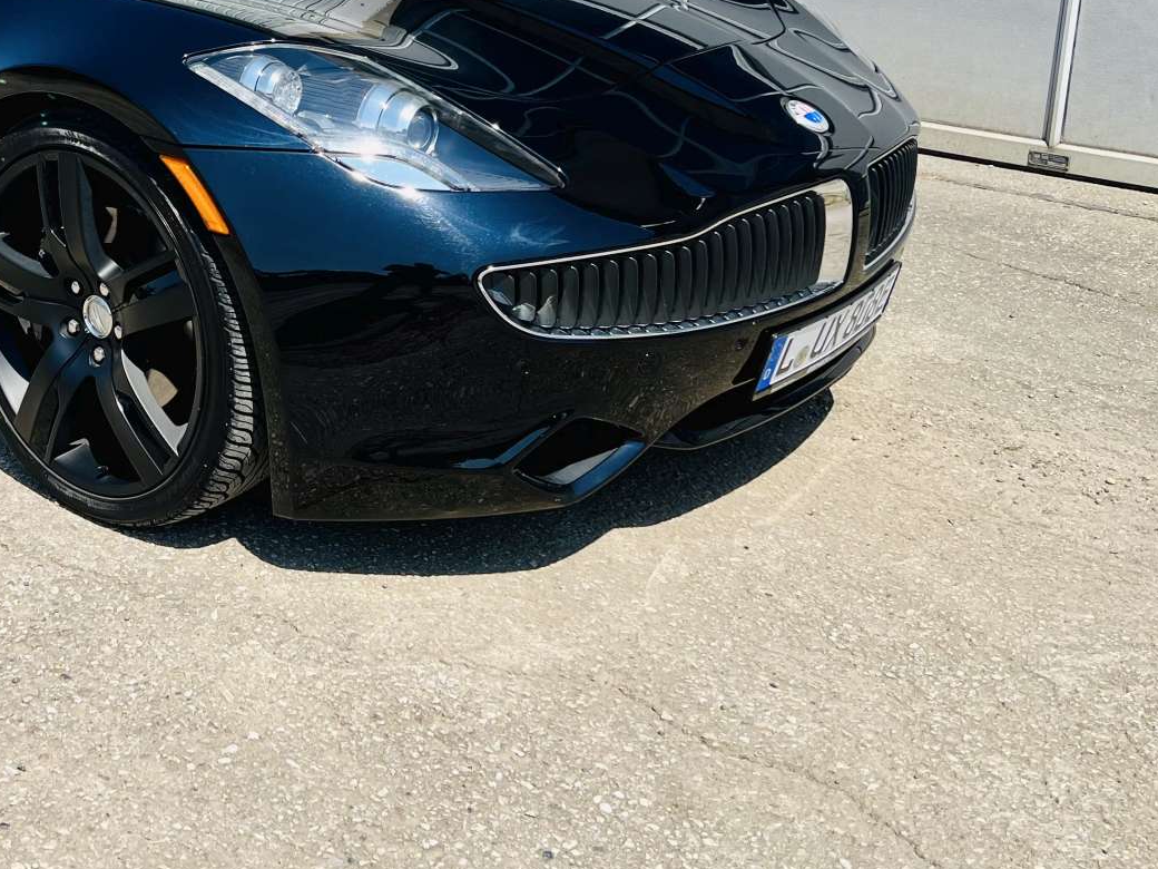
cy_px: 109
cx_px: 200
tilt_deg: -12.8
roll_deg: -0.4
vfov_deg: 29.2
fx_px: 1606
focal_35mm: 48
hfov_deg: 37.9
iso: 50
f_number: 1.5
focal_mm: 5.7
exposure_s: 1/5319
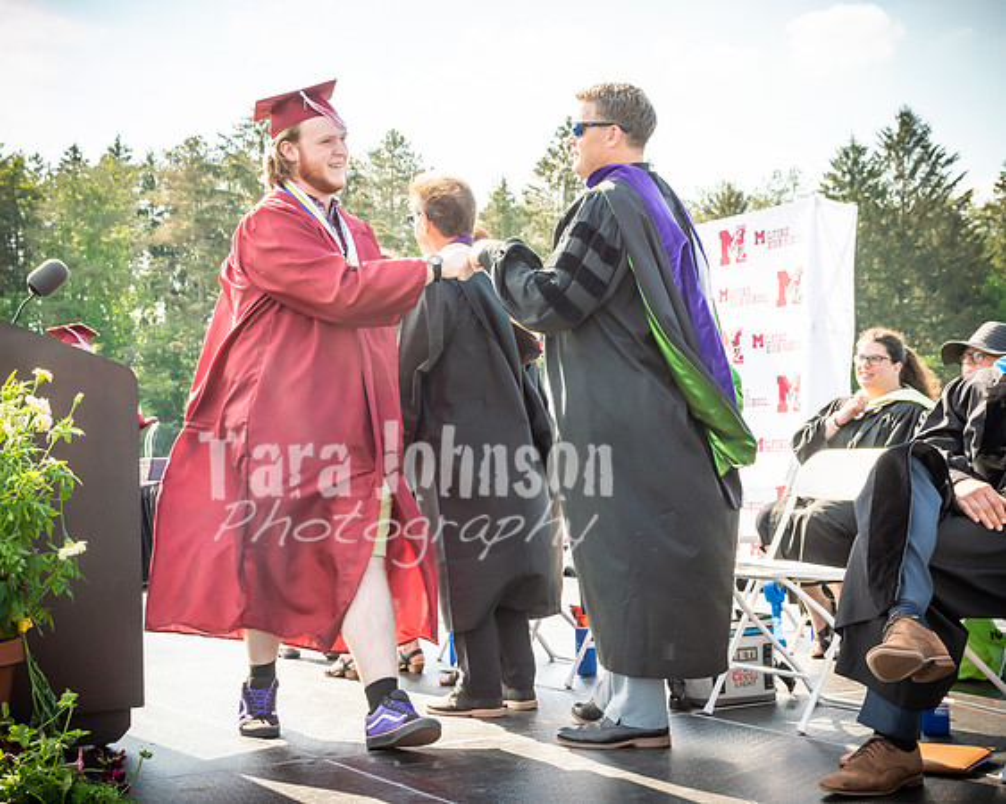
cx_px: 503
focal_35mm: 54
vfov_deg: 28.0
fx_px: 1612
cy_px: 402
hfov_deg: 34.7
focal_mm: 32
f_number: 7.1
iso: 200
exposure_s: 1/500
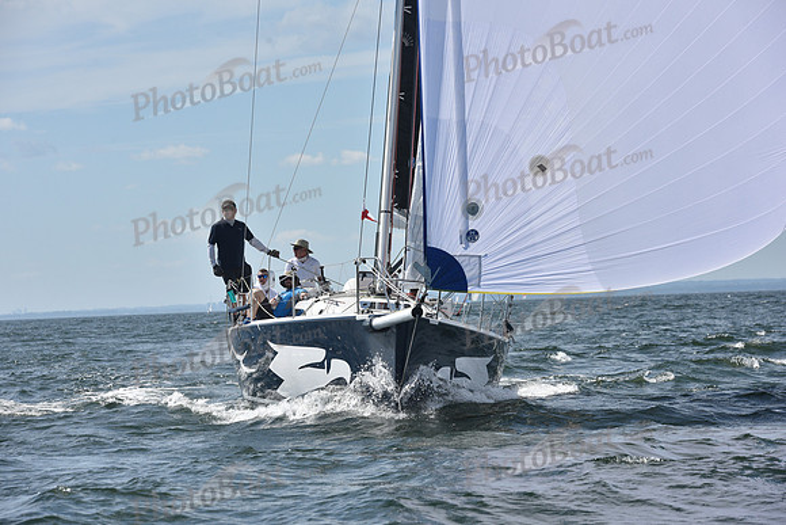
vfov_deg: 9.2
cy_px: 262
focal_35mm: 150
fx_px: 3276
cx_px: 393
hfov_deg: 13.7
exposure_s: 1/1250
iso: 320
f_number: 10
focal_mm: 150
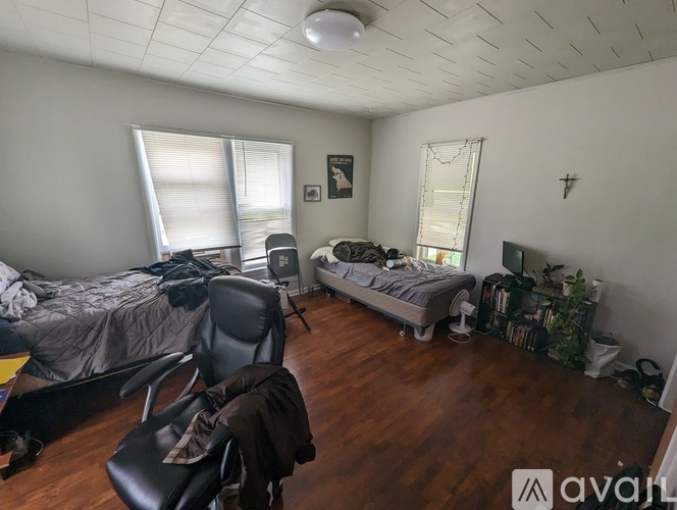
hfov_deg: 106.1
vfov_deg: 90.1
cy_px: 255
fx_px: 255
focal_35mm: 13
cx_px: 338
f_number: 2.2
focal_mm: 1.95
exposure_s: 1/54.3
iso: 61
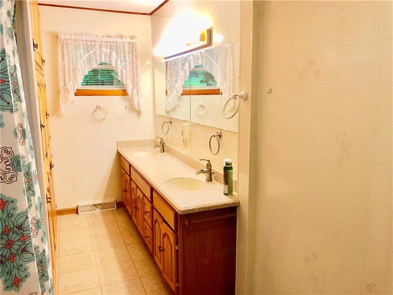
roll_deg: +0.5
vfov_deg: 49.7
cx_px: 196
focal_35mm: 28
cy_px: 148
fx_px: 318
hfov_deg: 63.4
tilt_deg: -11.5
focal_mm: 3.99
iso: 40
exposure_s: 1/20
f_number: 1.8
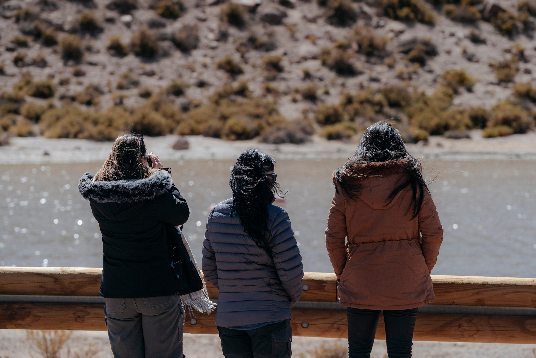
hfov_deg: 13.6
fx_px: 2246
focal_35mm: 151
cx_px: 288
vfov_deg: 9.1
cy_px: 157
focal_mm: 132
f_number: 4.5
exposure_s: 1/1000
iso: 125
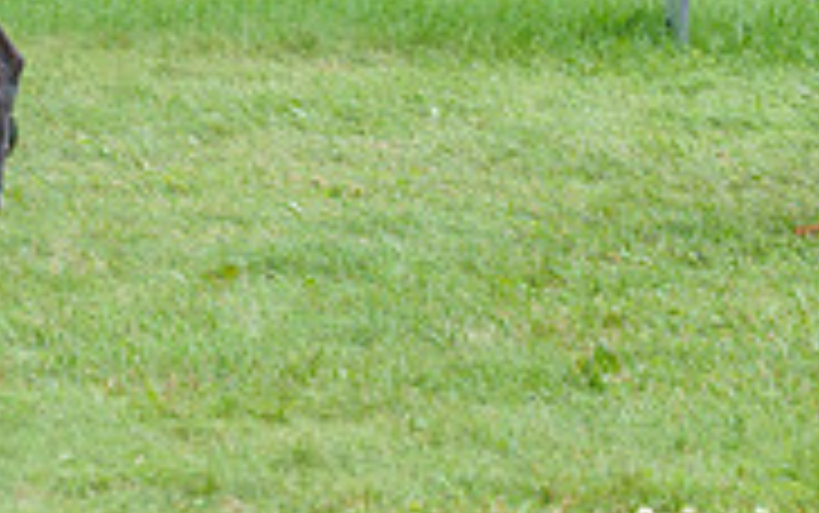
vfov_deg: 2.5
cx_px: 718
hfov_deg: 4.0
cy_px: -405
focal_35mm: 523
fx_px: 11681
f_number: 5
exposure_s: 1/800
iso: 400
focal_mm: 138
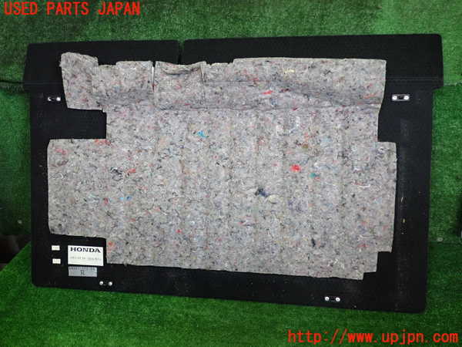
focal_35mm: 30
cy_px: 174
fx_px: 400
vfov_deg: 46.8
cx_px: 231
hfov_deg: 60.0
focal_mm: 5.4
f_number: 2.3
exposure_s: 1/30
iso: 200
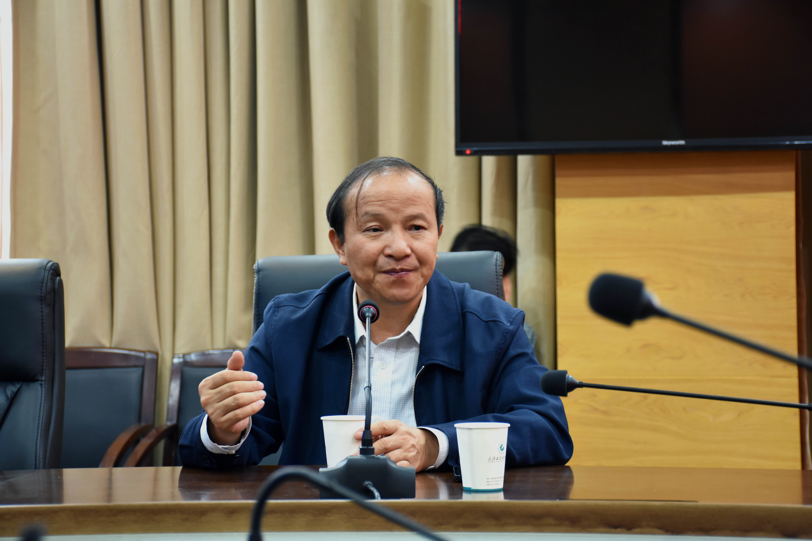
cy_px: 270
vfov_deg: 17.5
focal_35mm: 78
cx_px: 406
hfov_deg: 26.0
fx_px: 1759
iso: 800
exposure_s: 1/10
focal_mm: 52
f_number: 5.6
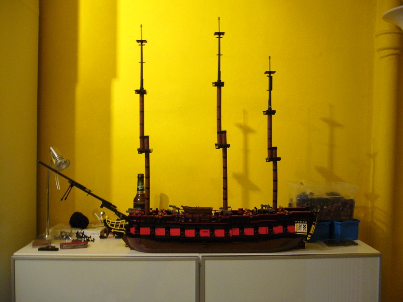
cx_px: 202
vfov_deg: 40.7
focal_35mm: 35
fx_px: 407
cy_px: 151
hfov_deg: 52.6
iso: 200
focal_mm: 5.8
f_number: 2.8
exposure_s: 1/8
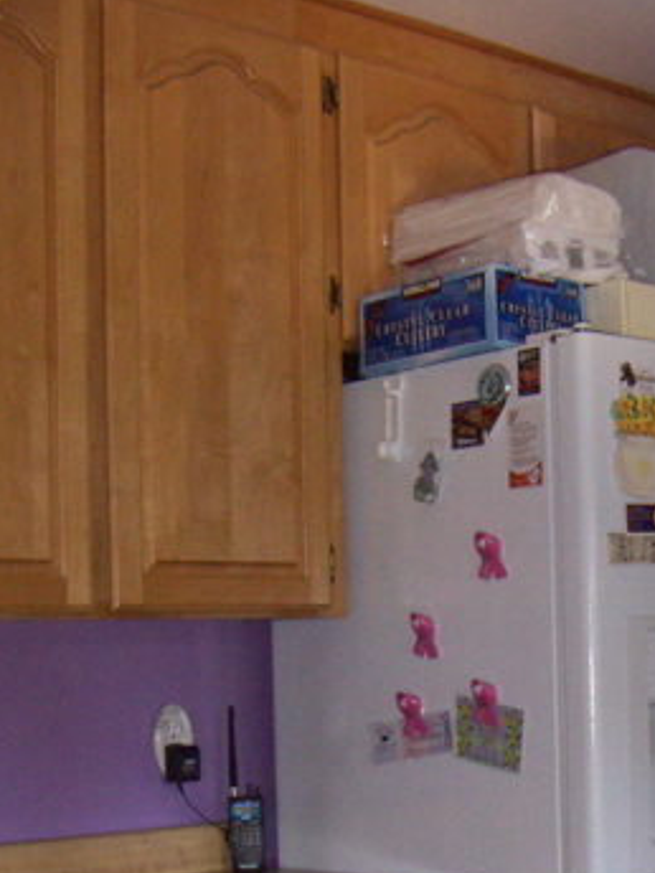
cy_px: 726
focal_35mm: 67
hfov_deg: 21.7
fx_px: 1690
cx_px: 505
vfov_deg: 28.2
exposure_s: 1/50
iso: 200
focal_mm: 4.7
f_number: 2.8
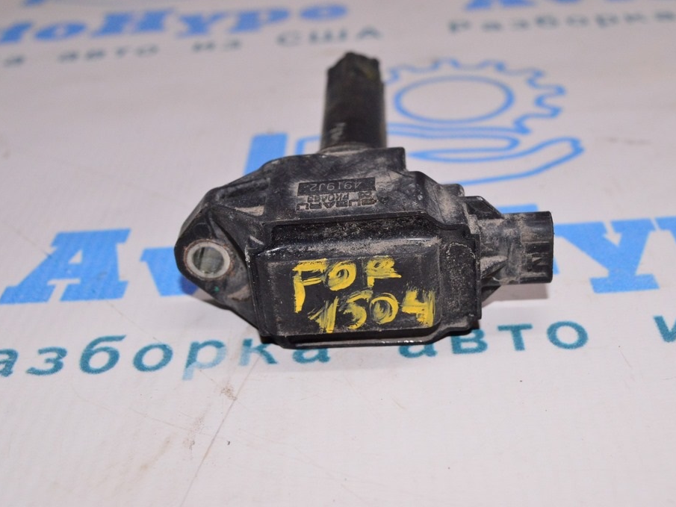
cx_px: 355
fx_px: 987
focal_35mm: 51
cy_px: 254
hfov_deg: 37.8
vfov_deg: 28.8
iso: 1600
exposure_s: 1/200
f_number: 8
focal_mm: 31
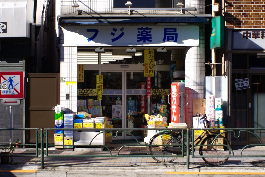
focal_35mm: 42
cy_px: 88
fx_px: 309
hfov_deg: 46.4
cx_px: 132
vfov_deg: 31.9
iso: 100
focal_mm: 28
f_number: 10
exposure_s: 1/100
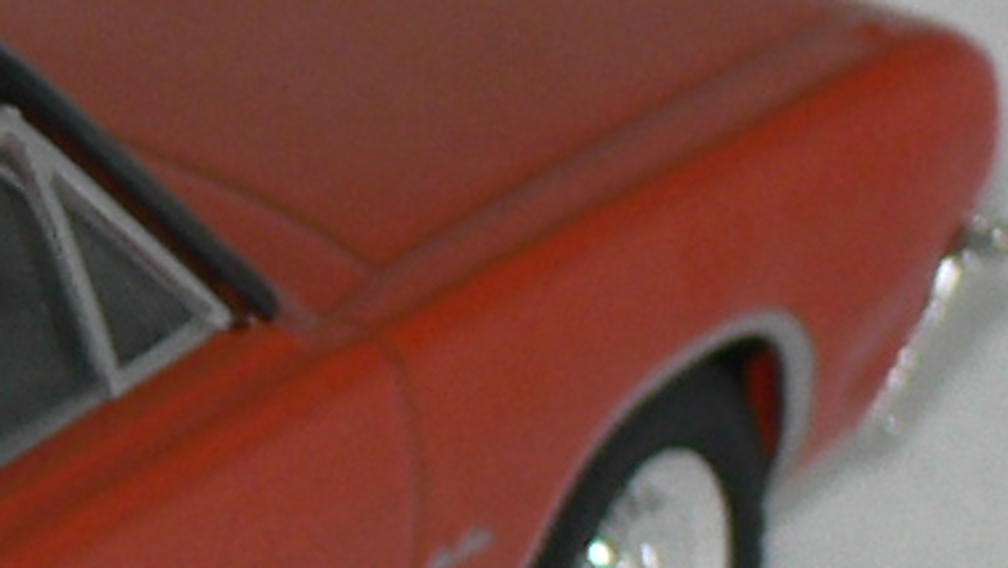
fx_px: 28986
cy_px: 648
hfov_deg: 2.0
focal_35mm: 1084
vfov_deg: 1.1
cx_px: -909
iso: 80
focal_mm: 24.6
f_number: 3.2
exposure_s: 1/60
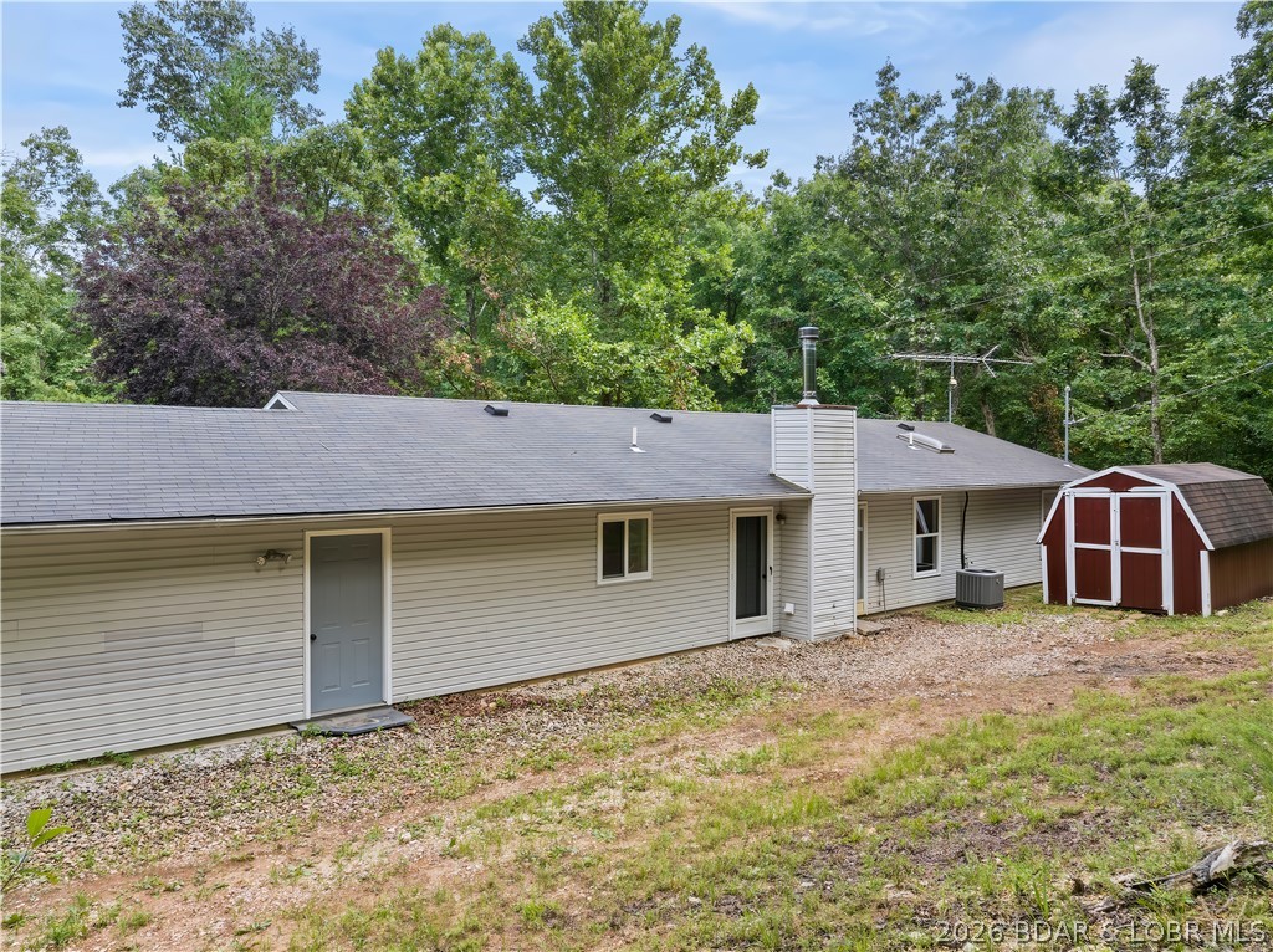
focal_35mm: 24
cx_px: 636
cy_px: 476
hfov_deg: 71.6
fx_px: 882
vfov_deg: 56.7
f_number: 2.8
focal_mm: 12.29
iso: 370
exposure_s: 1/800
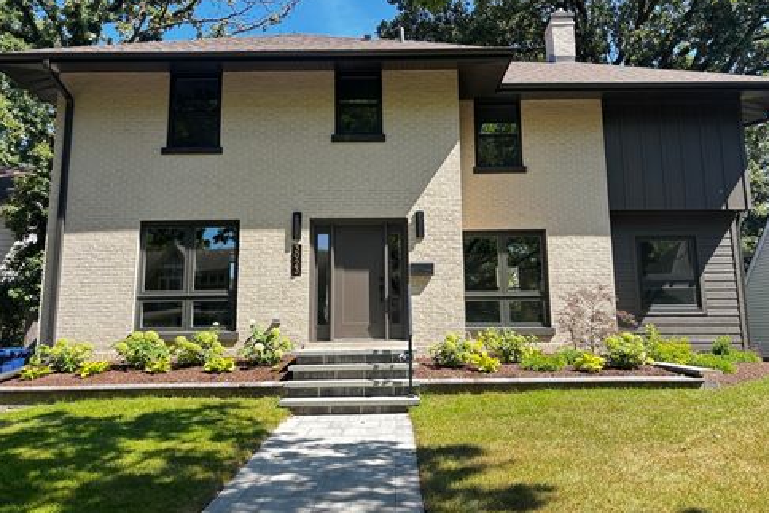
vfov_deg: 46.3
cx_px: 396
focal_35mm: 28
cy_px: 227
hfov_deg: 65.5
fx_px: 598
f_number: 1.6
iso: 50
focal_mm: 5.96
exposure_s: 1/446
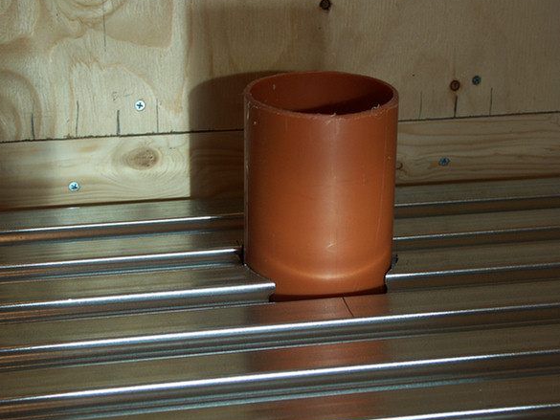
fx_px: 1311
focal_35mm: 81
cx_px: 276
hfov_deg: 24.1
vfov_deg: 18.2
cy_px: 216
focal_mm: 18.3
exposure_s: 1/50
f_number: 3.2
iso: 100
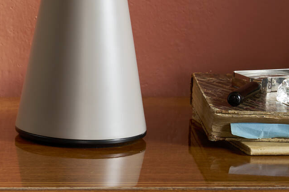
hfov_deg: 11.3
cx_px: -200
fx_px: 1381
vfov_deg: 8.0
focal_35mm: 172
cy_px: 28
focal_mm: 46
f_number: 7.1
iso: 100
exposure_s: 1/13
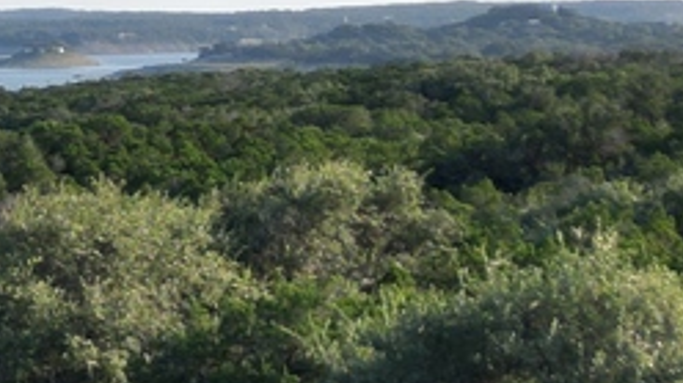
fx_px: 2750
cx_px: -143
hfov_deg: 13.7
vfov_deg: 8.0
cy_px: 281
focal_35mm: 152
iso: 100
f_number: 1.7
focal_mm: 6.72
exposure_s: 1/2000
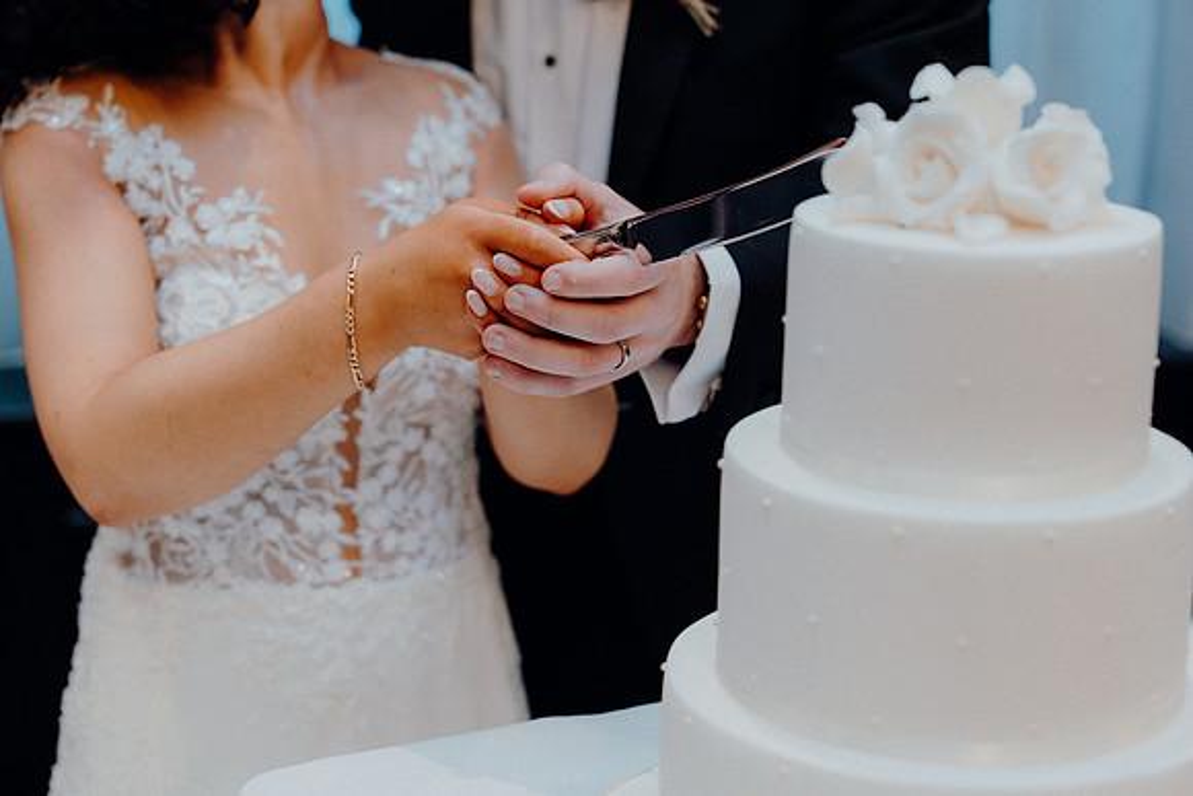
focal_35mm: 70
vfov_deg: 19.5
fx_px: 2320
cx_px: 596
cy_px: 398
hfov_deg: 28.8
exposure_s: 1/160
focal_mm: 70
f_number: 3.5
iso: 2500
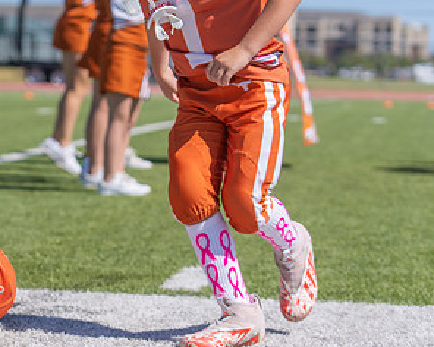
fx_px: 2030
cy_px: 267
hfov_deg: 12.0
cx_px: -63
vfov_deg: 9.8
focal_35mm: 158
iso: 125
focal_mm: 70
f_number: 3.5
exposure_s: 1/2500
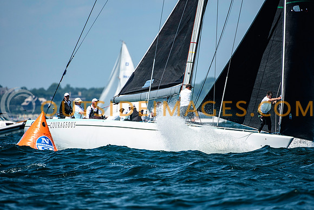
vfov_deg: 2.3
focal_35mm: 600
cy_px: 105
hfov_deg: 3.4
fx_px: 5234
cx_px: 157
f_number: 5
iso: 400
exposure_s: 1/3200
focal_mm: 400
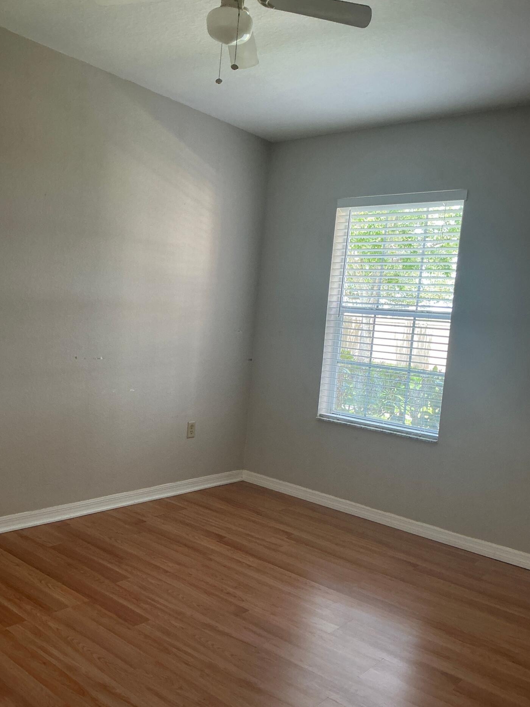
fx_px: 613
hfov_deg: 46.8
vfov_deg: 60.0
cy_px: 365
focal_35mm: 30
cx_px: 254
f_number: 1.8
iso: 80
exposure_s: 1/60
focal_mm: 3
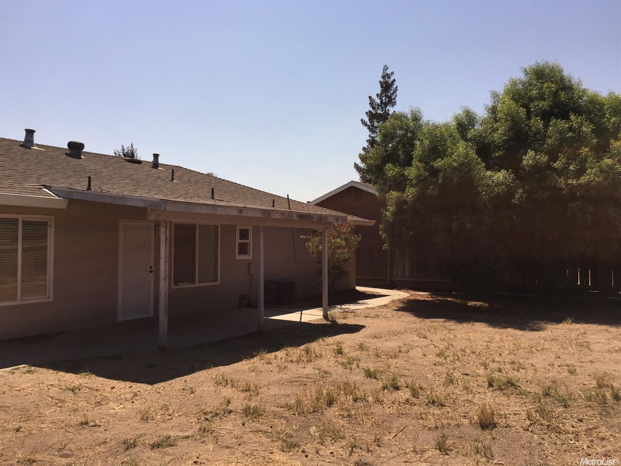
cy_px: 233
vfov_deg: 48.2
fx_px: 520
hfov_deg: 61.7
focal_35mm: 29
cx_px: 310
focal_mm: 4.15
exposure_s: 1/3968
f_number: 2.2
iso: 40
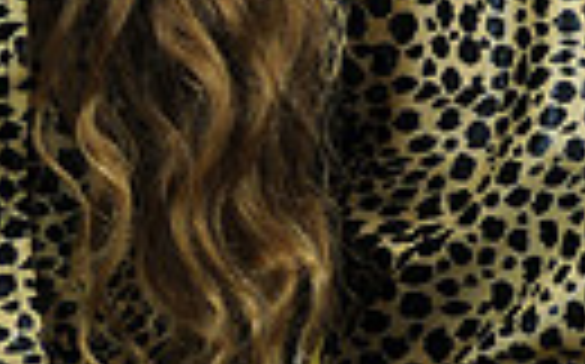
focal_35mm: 560
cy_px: -885
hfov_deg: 3.7
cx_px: -187
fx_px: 8920
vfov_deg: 2.3
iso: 640
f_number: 4
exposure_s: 1/125
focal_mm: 82
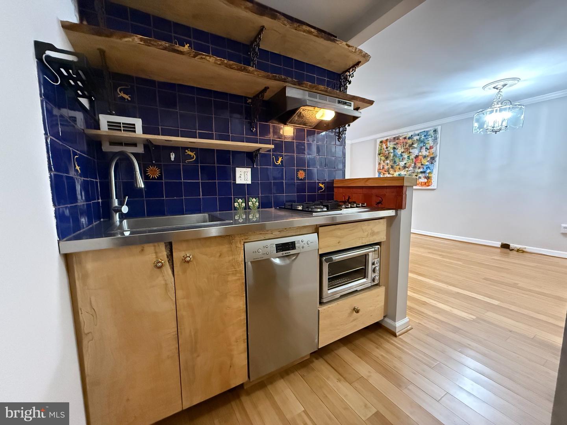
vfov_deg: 85.7
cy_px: 212
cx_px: 284
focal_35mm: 14
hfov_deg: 102.1
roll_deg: +0.3
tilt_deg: -6.0
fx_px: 229
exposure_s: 1/60
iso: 1250
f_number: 2.2
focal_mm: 2.22
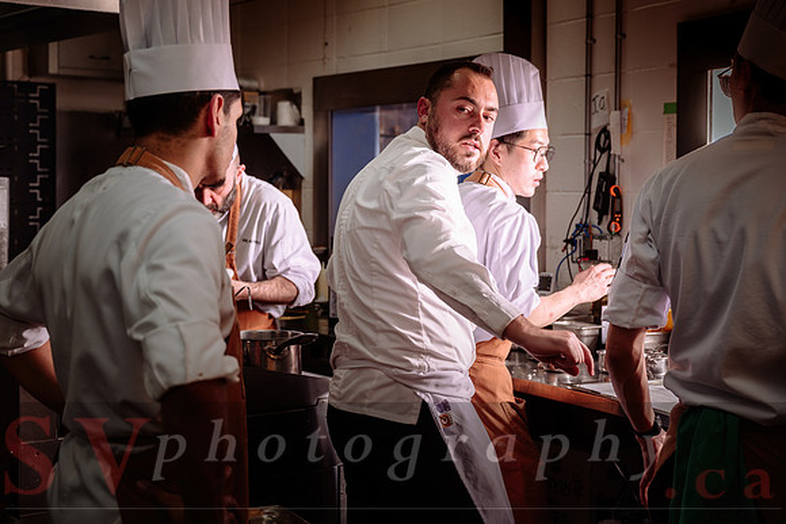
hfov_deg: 36.0
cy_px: 239
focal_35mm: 55
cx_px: 359
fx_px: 1210
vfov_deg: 24.4
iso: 100
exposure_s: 1/100
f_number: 4
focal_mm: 51
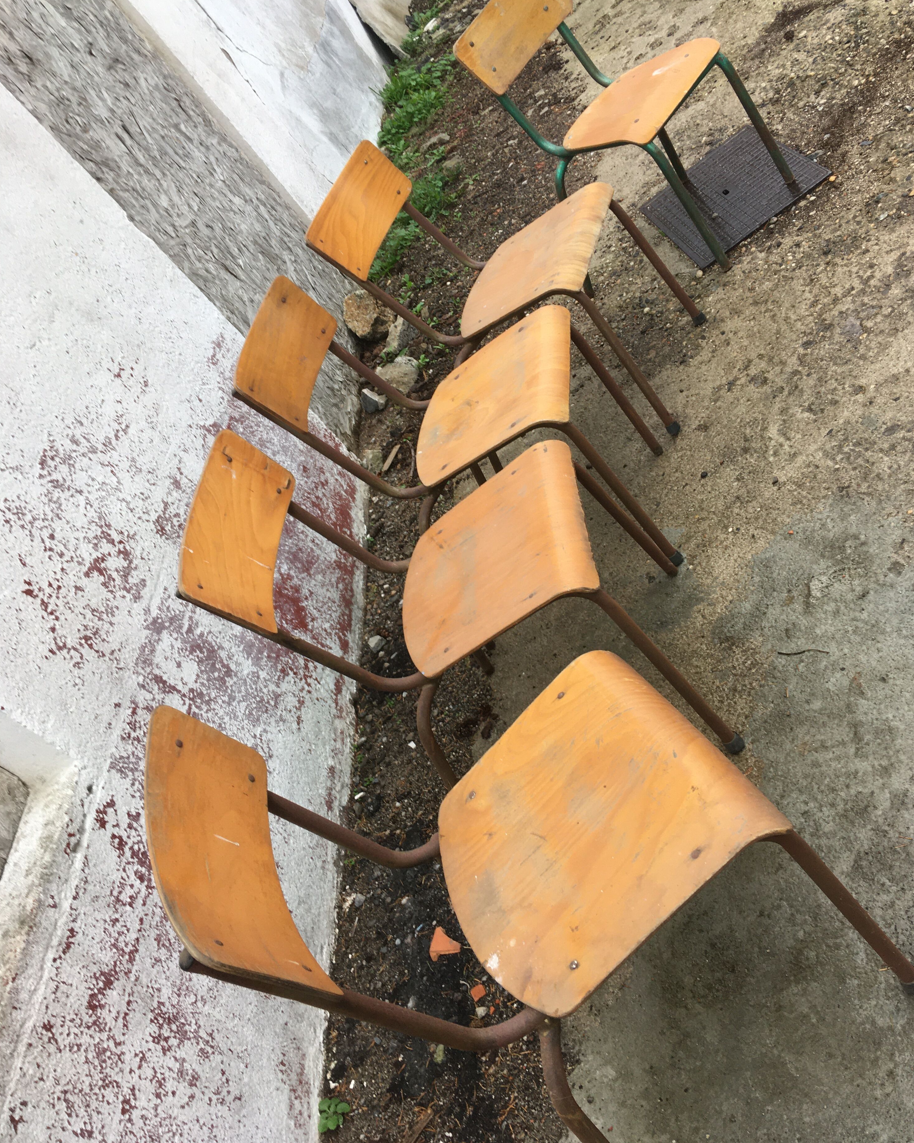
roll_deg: +42.4
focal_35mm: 31
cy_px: 532
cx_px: 460
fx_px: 1048
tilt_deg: -34.9
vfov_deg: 57.1
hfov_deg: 47.1
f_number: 2.2
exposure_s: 1/100
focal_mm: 4.15
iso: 40
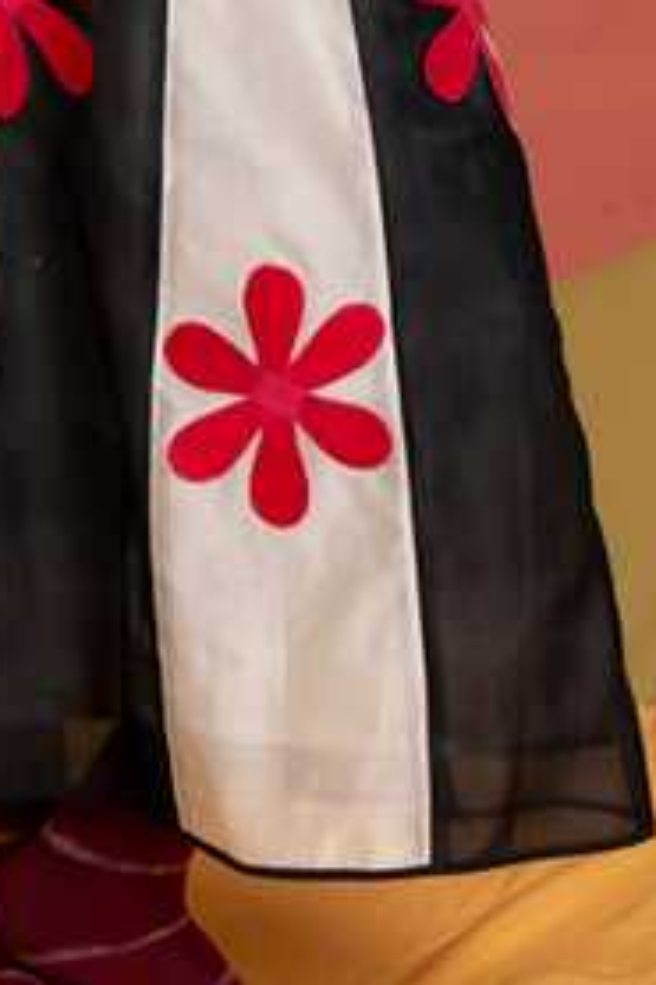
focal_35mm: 85
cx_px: 89
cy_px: 246
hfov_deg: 15.9
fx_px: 2326
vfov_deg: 23.7
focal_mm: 45
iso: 1000
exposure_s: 1/200
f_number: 2.8
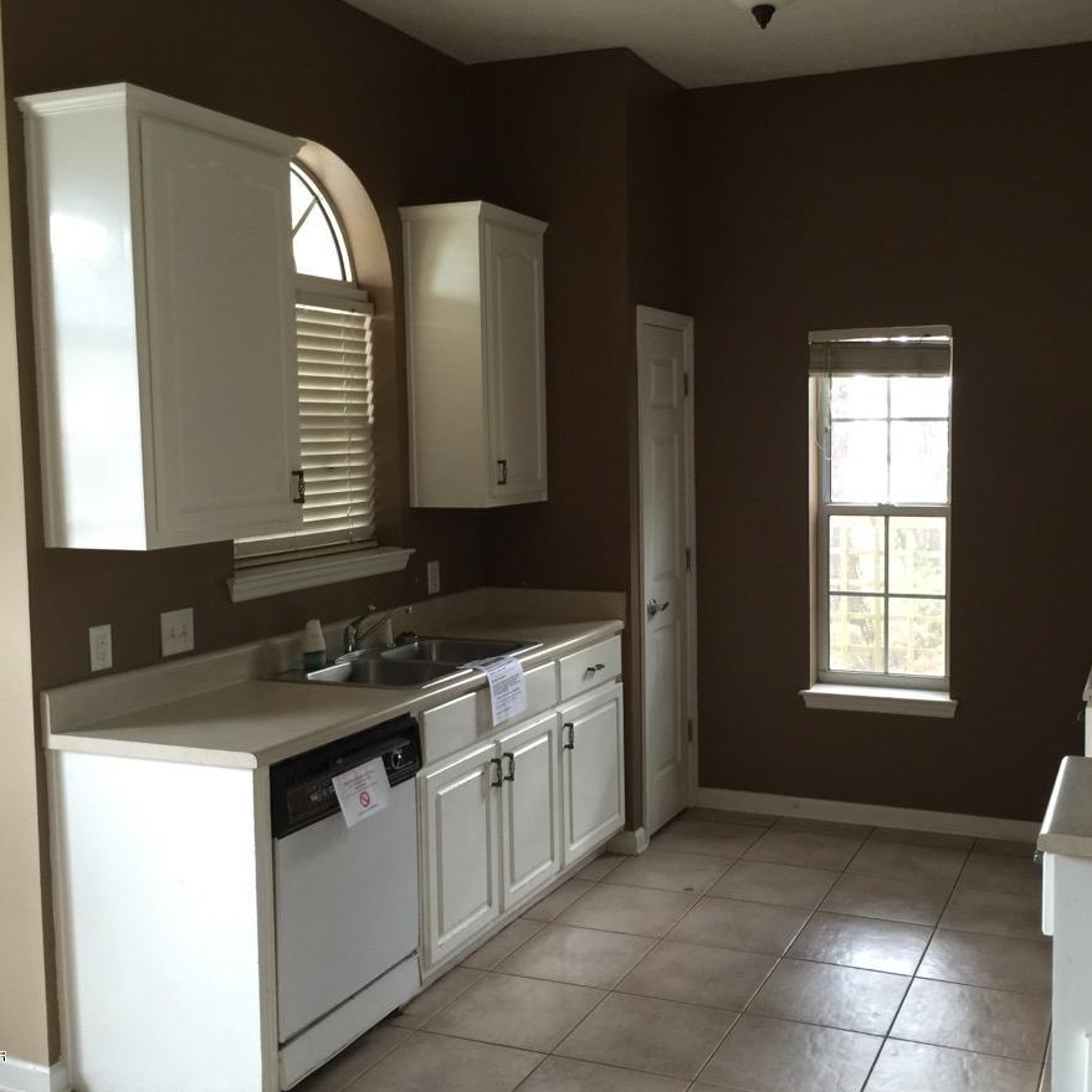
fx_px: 1249
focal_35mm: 35
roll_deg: -1.1
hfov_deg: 47.0
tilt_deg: -2.7
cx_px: 655
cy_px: 537
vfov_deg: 47.2
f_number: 2.2
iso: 80
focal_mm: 4.15
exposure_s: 1/15
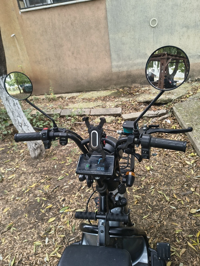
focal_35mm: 24
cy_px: 133
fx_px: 185
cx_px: 100
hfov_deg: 56.8
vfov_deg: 71.6
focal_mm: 5.56
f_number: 1.8
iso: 246
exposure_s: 1/100
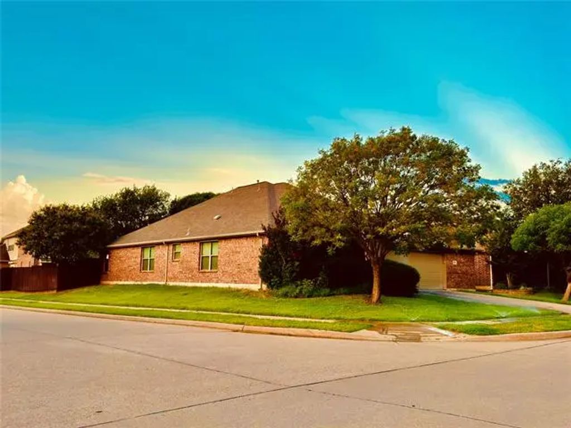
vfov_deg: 44.2
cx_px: 286
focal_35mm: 32
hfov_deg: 56.8
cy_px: 214
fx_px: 528
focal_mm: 6.76
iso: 100
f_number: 1.78
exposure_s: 1/2577
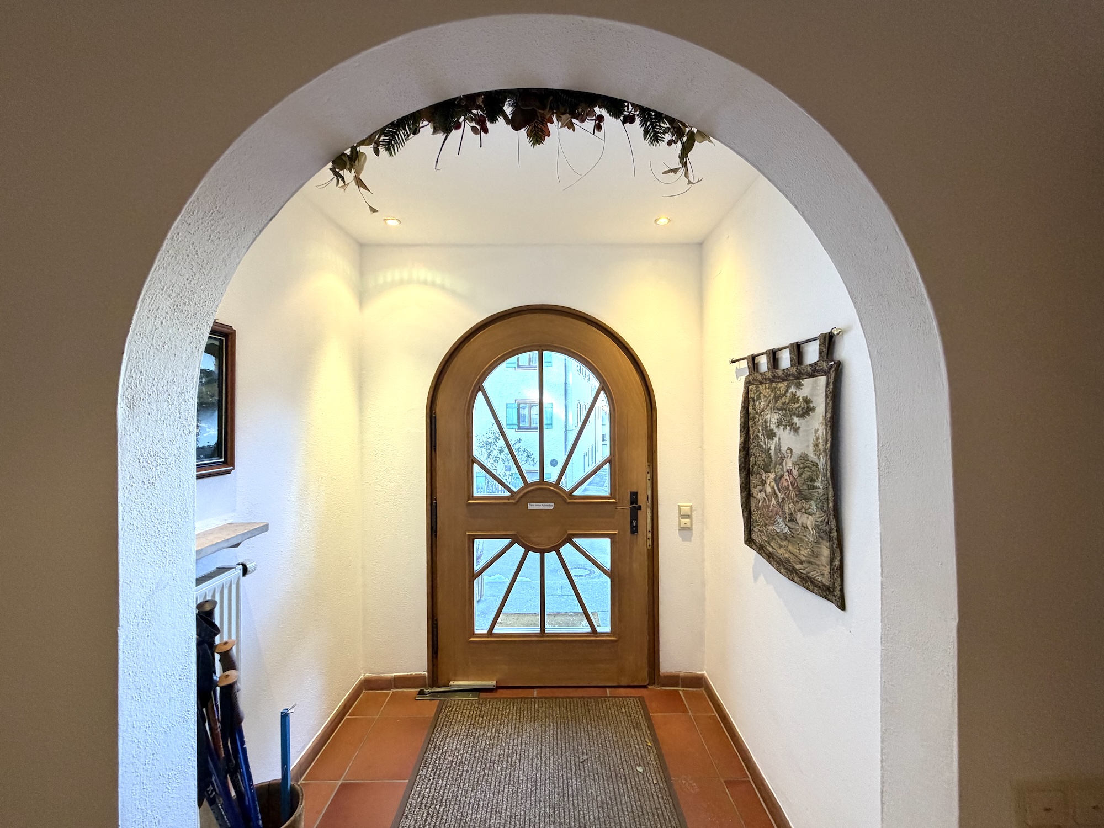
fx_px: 446
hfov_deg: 102.1
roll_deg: +0.3
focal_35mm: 14
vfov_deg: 85.7
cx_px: 552
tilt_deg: +0.2
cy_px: 414
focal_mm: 2.22
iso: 320
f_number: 2.2
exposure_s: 1/100
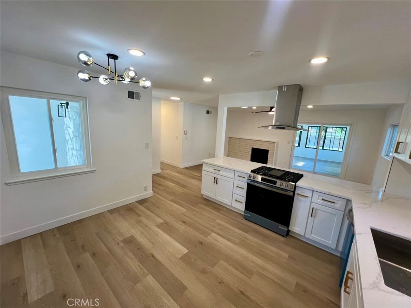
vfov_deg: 89.9
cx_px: 206
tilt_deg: -10.5
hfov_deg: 106.2
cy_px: 154
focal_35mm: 13
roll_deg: -3.7
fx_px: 154
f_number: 1.8
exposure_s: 1/120
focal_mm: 1.57
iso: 80
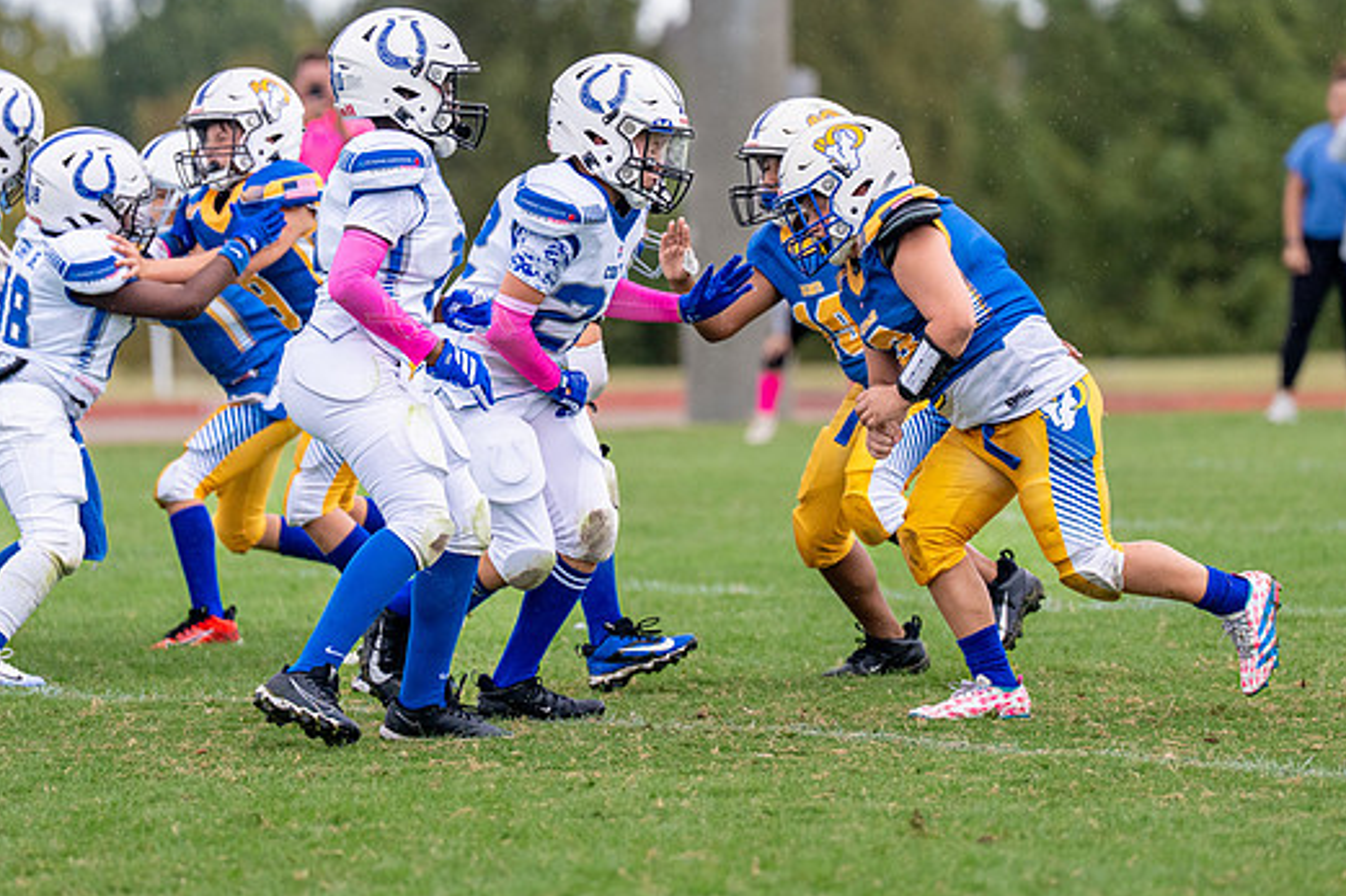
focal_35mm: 384
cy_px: 277
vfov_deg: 3.6
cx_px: 793
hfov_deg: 5.4
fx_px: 14352
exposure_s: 1/1600
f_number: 2.8
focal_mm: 200
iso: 400
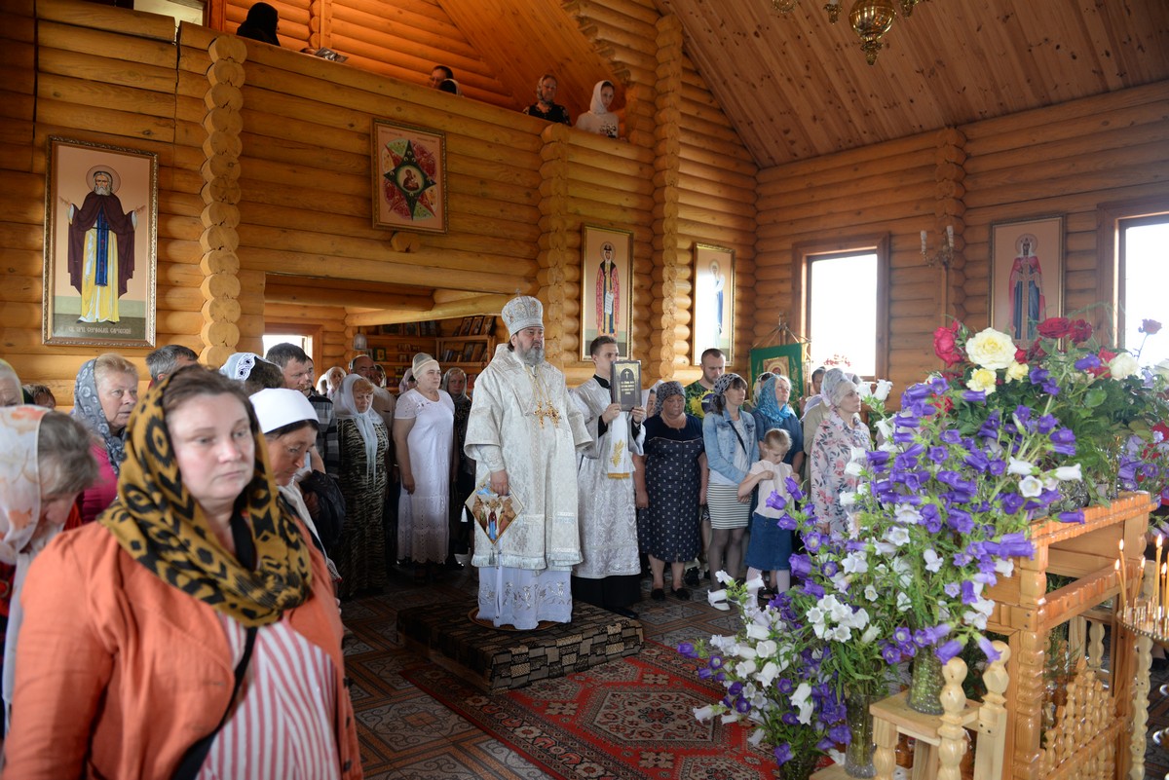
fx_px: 780
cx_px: 584
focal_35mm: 24
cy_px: 390
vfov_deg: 53.2
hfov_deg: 73.7
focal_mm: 24
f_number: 3.2
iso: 800
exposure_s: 1/100
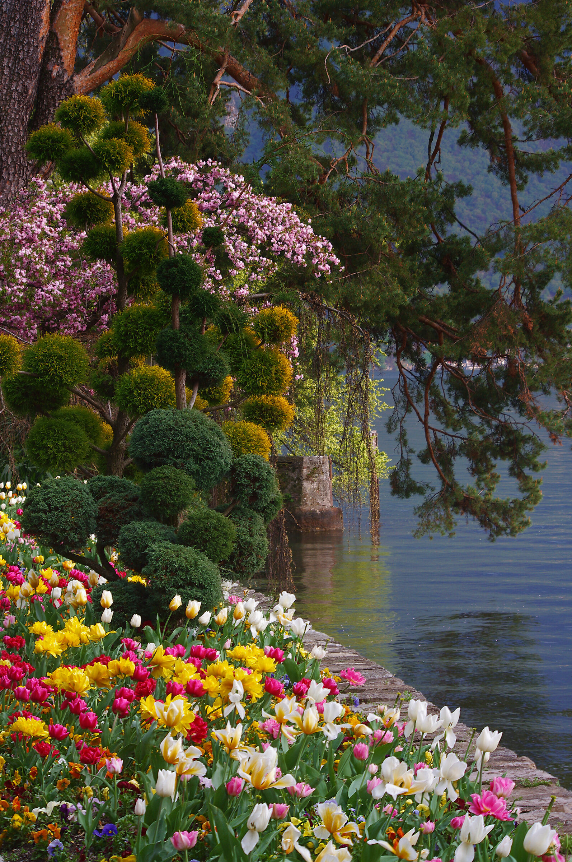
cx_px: 286
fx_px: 2509
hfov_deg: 13.0
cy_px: 431
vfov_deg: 19.5
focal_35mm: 105
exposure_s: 1/25
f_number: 9
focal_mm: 70
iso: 200
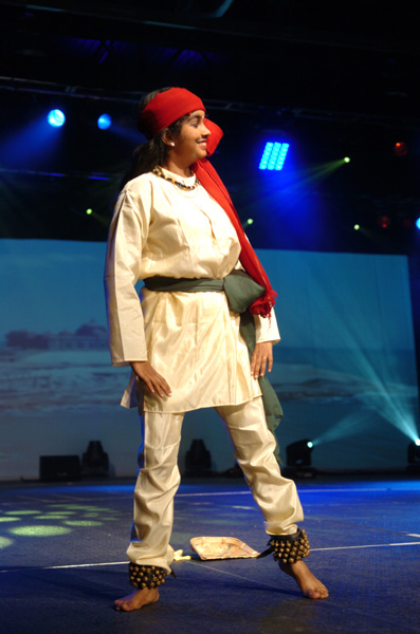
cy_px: 317
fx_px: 1003
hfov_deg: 23.7
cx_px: 210
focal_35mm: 57
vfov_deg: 35.1
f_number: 2.8
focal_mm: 38
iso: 400
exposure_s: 1/100
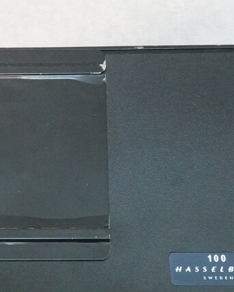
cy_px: 192
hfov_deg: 24.0
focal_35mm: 63
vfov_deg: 29.8
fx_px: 546
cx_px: 65
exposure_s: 1/30
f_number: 11
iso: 4000
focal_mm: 8.8
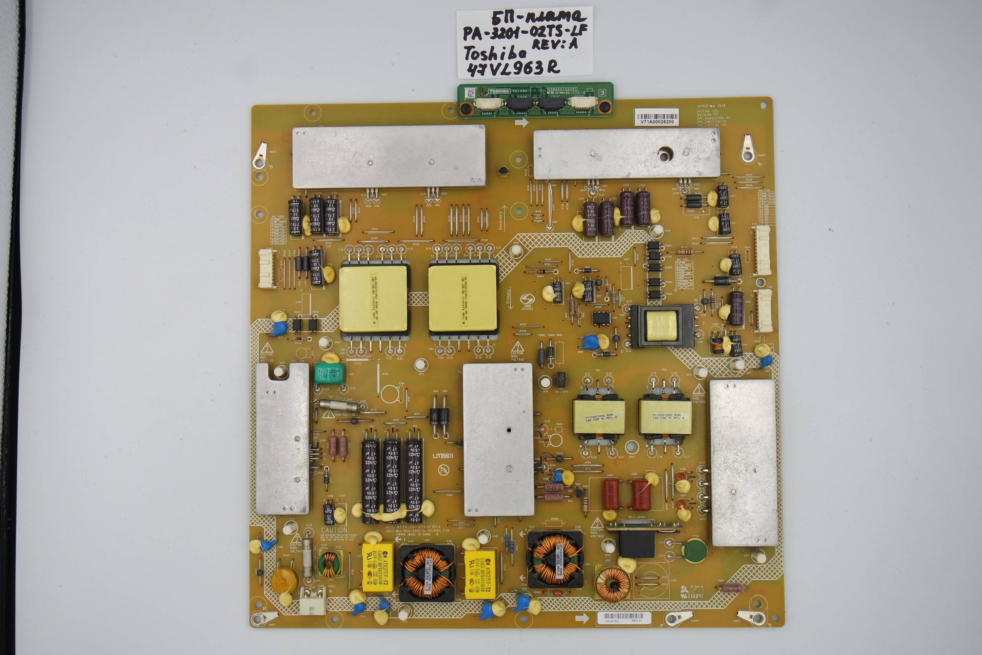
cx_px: 491
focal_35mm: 35
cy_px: 328
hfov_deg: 54.4
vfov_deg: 37.9
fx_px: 955
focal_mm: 13
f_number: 5.6
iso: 160
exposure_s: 1/100
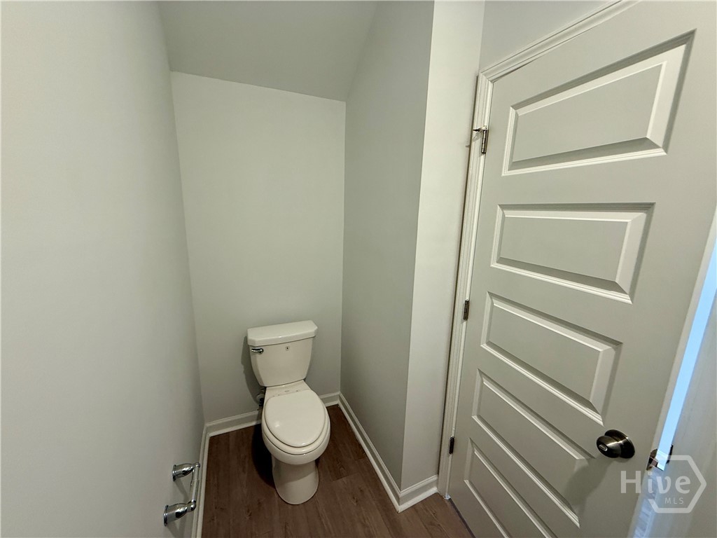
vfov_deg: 85.7
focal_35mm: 14
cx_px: 358
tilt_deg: -11.5
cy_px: 269
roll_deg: -1.6
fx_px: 290
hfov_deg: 102.1
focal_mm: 2.22
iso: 200
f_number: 2.2
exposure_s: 1/60
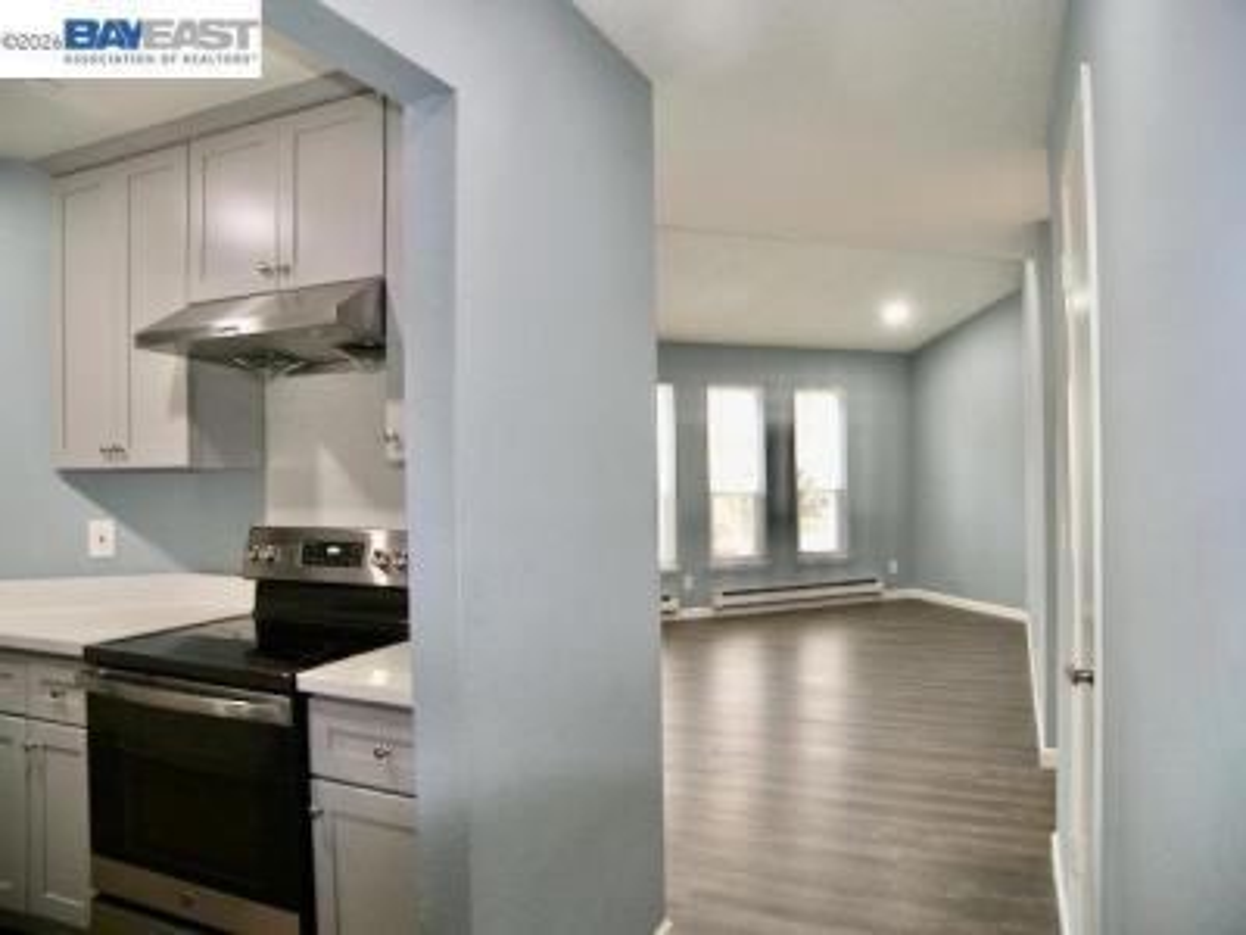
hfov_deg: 71.6
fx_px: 864
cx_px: 623
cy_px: 468
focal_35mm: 24
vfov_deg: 56.8
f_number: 2.8
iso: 100
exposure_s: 1/30
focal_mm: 5
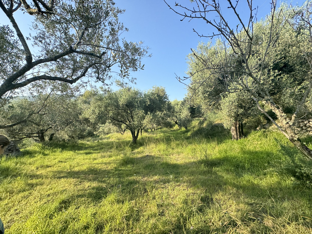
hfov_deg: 102.1
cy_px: 117
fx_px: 126
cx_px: 156
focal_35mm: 14
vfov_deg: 85.7
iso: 40
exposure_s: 1/605
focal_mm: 2.22
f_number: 2.2
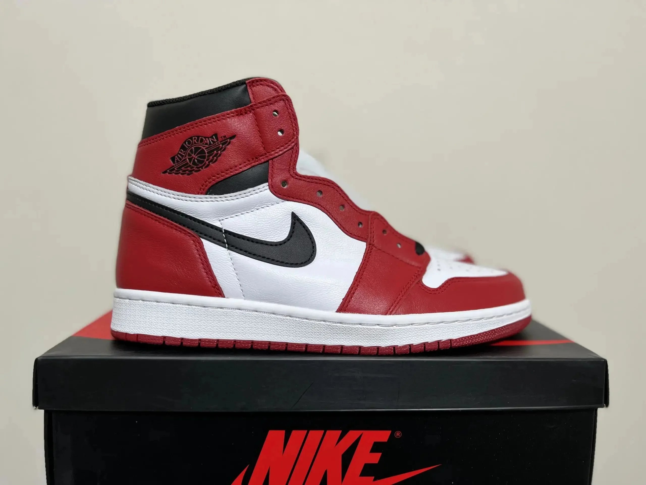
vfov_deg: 53.1
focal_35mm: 26
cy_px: 242
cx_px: 323
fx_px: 485
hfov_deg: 67.3
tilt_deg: -5.2
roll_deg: -2.1
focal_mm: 5.7
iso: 80
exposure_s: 1/121
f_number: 1.5
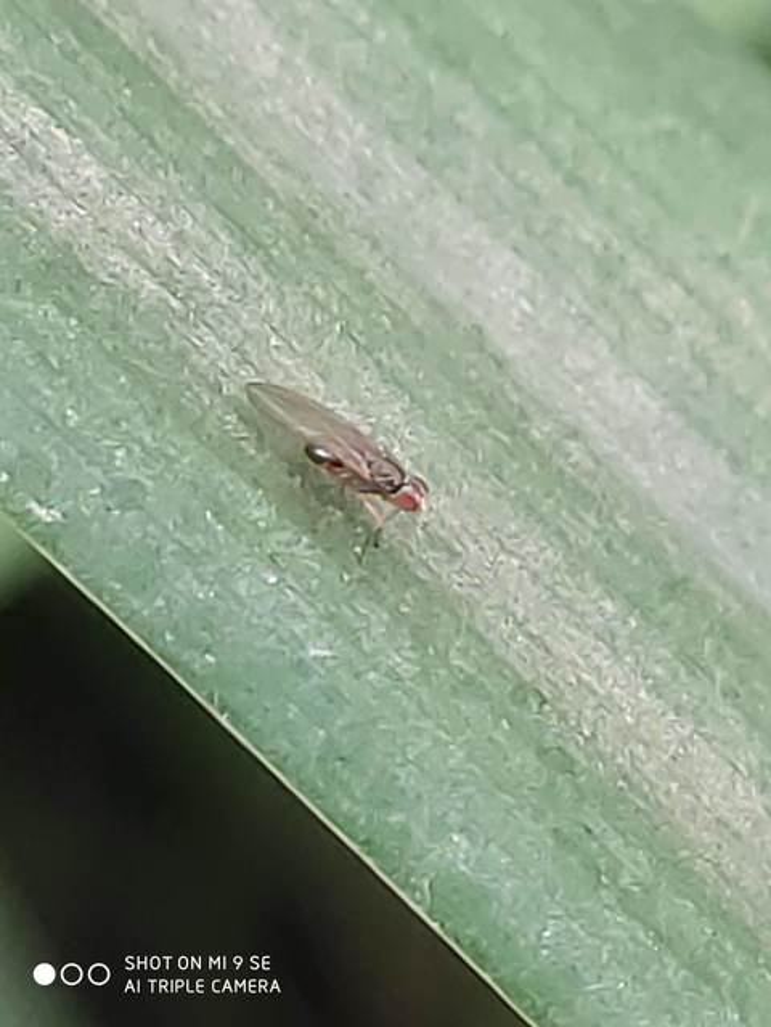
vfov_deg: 67.3
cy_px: 514
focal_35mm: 26
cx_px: 386
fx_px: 772
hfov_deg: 53.1
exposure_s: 1/120
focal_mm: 4.77
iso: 889
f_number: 1.75
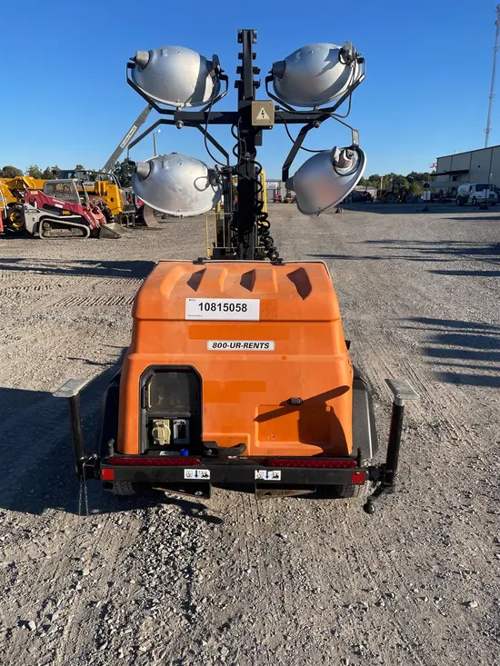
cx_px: 250
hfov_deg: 53.1
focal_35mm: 26
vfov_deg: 67.3
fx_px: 501
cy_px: 333
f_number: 1.6
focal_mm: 4.2
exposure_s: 1/4132
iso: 50
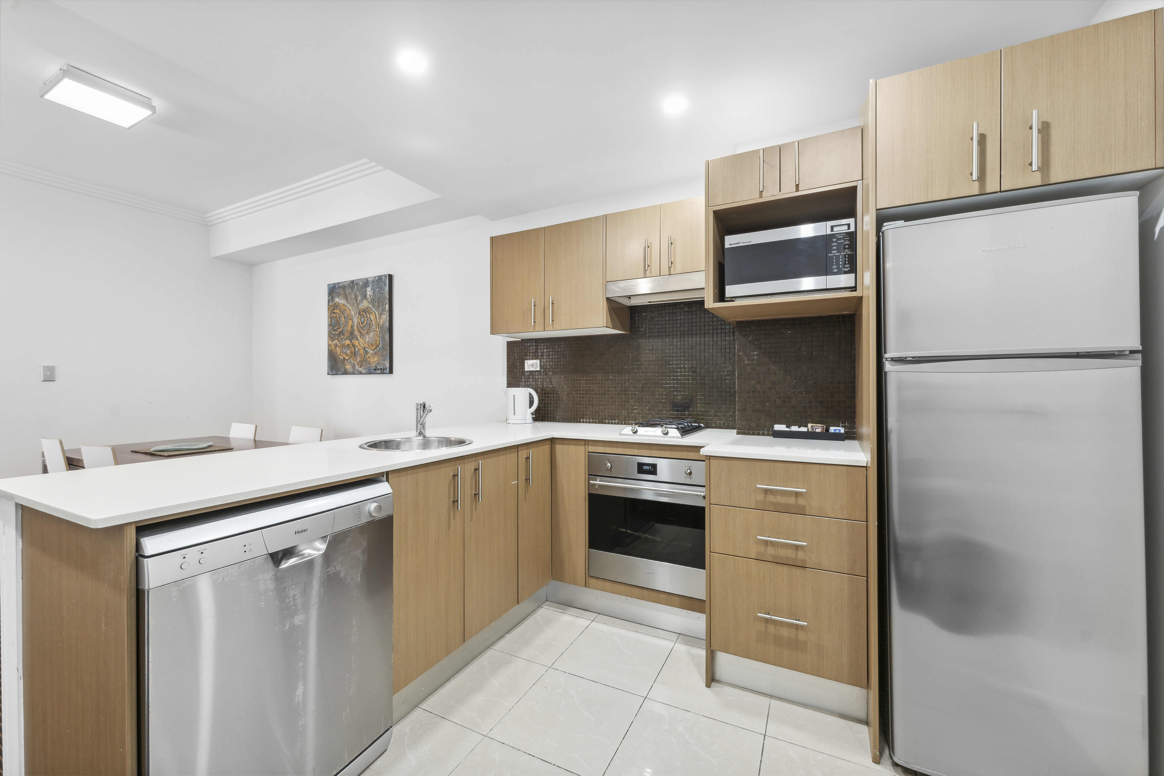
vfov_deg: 81.2
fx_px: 453
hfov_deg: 104.3
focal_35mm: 14
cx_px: 582
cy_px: 388
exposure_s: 1/10
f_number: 8
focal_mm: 14
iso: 400
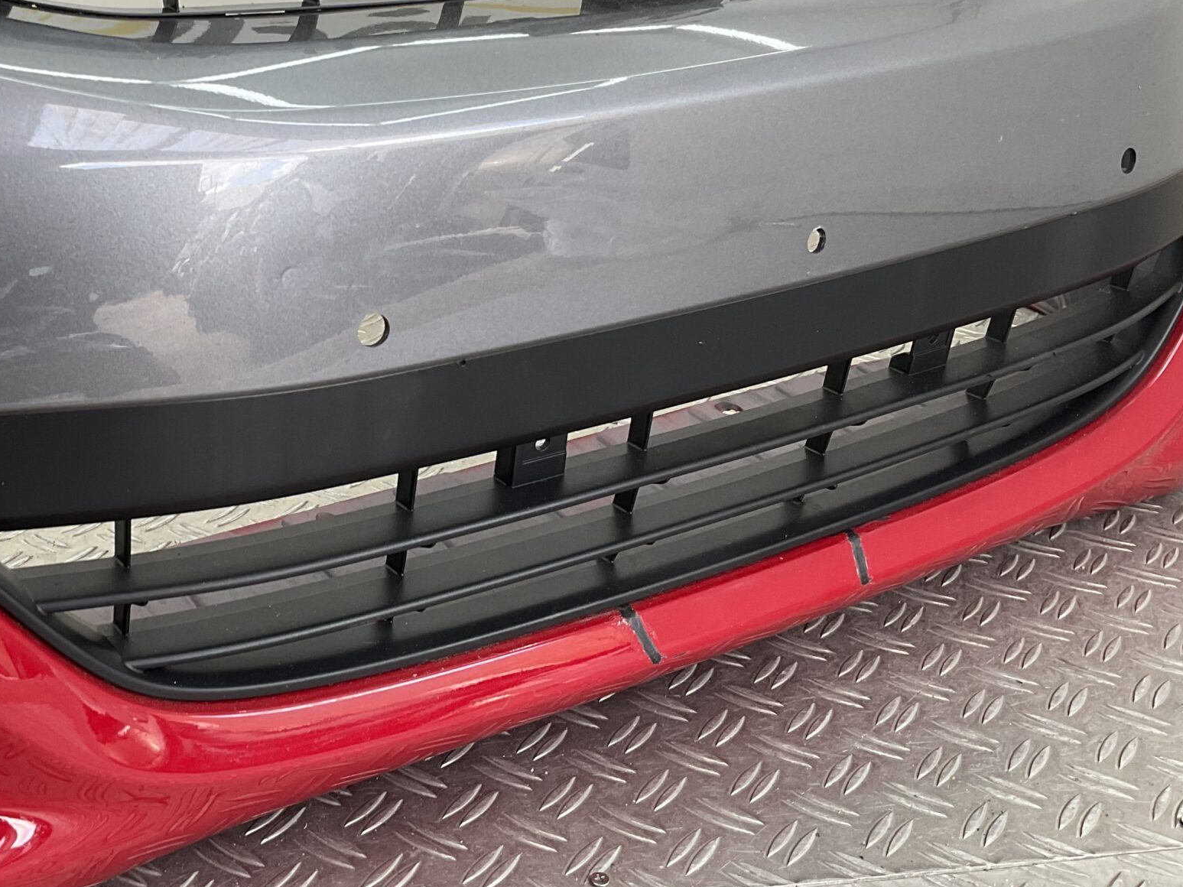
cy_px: 267
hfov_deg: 38.6
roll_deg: +1.3
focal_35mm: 48
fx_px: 1640
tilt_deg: -17.5
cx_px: 297
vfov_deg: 30.0
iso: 32
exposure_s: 1/100
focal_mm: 3
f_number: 1.8
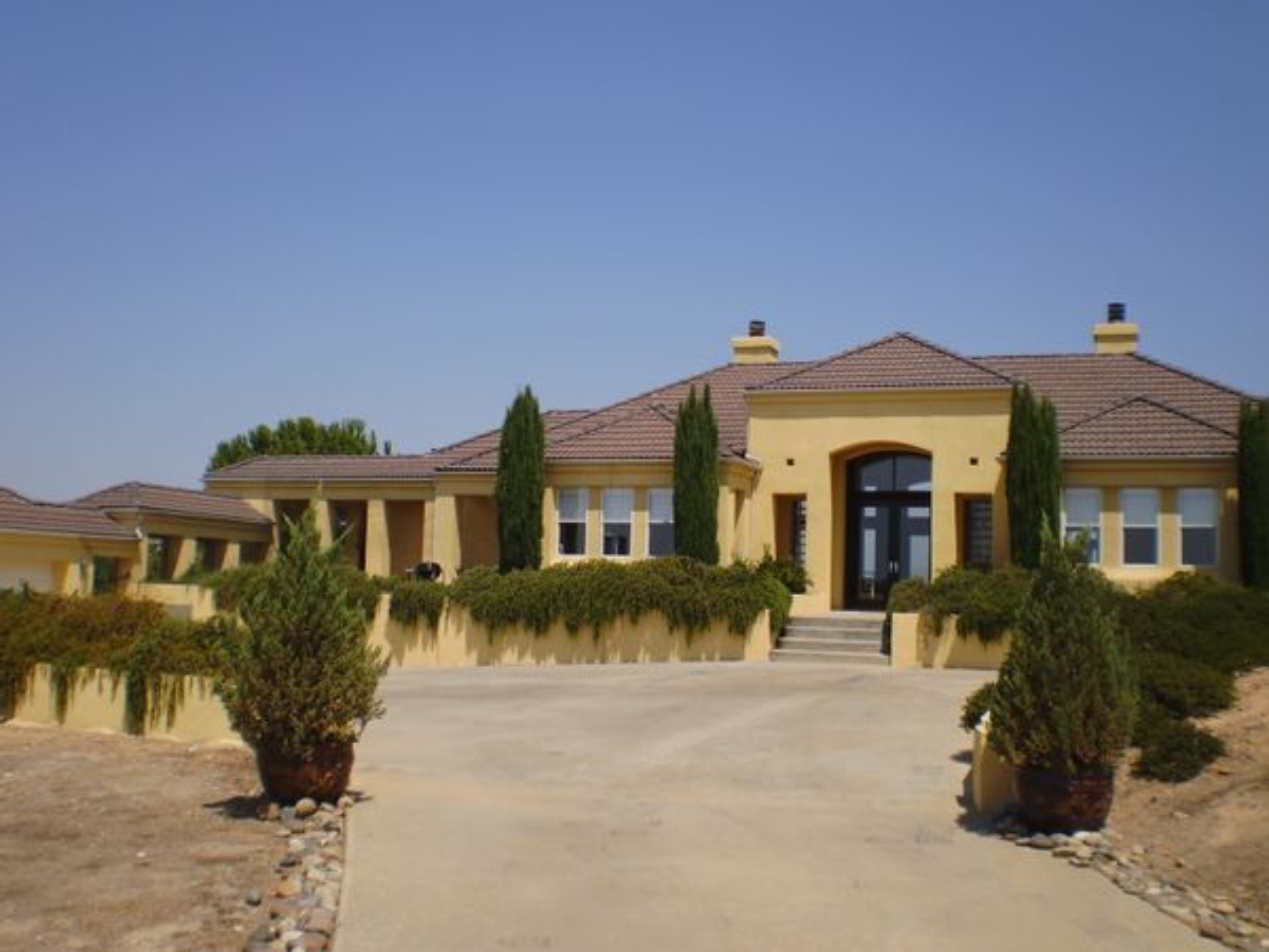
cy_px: 476
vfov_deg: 39.7
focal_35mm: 36
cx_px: 634
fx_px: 1320
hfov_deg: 51.4
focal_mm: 6.3
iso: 64
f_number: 4.6
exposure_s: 1/1250
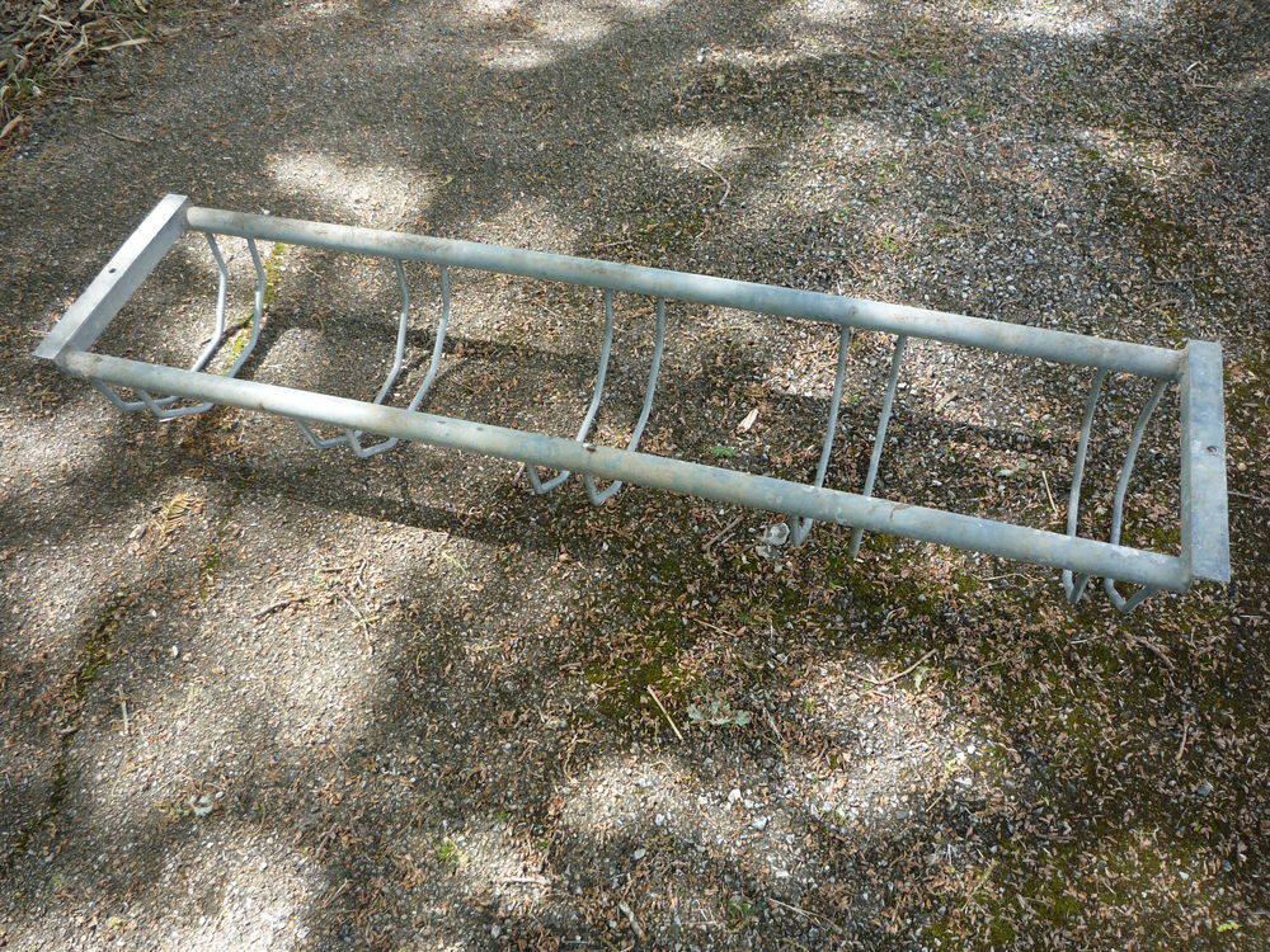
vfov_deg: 46.8
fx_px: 1101
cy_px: 476
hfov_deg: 60.0
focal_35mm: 30
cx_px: 635
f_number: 3.5
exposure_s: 1/100
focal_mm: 5.2
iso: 100
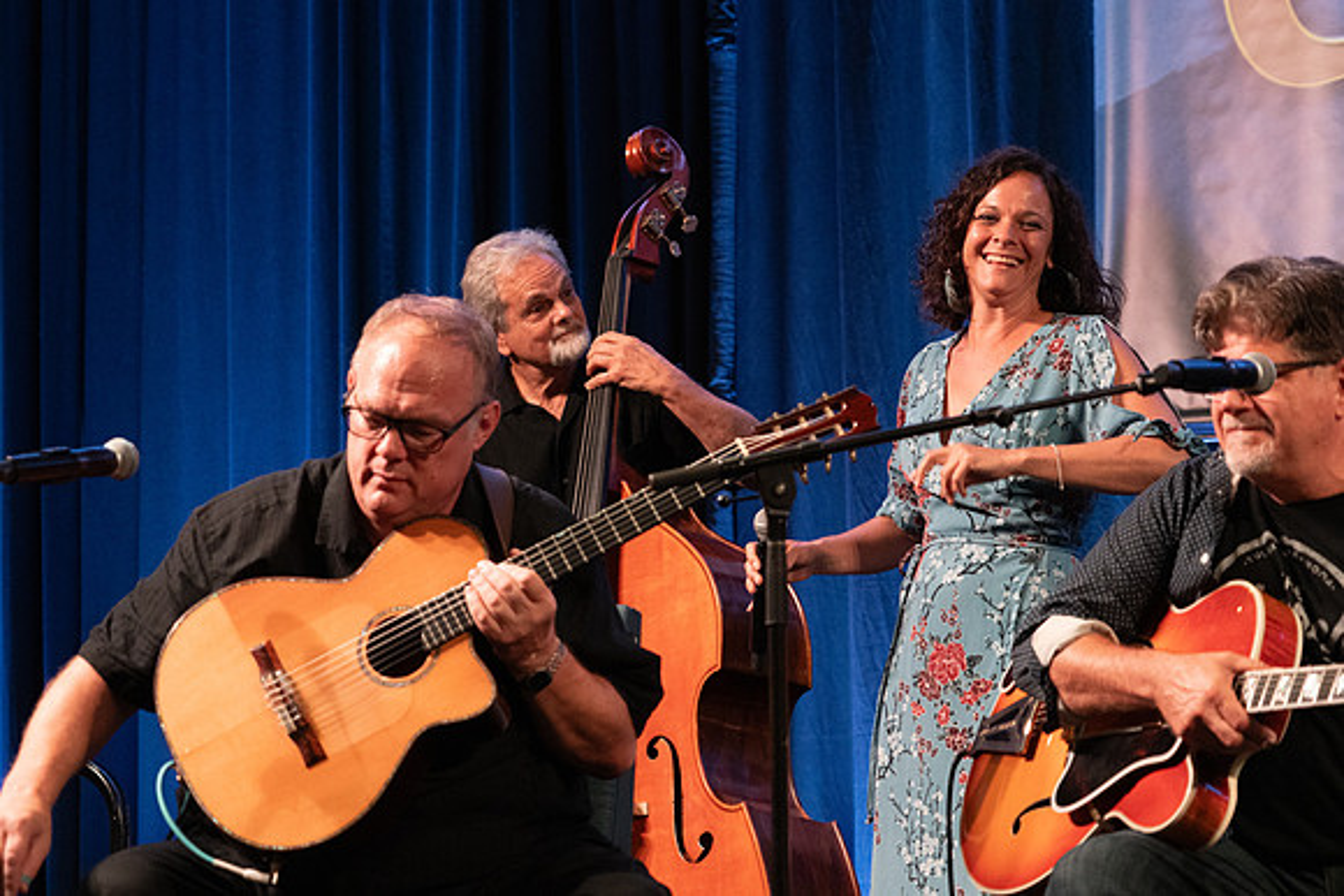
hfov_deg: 18.3
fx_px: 4182
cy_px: 448
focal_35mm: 112
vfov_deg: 12.2
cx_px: 672
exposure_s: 1/200
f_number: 6.3
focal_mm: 112
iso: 8000
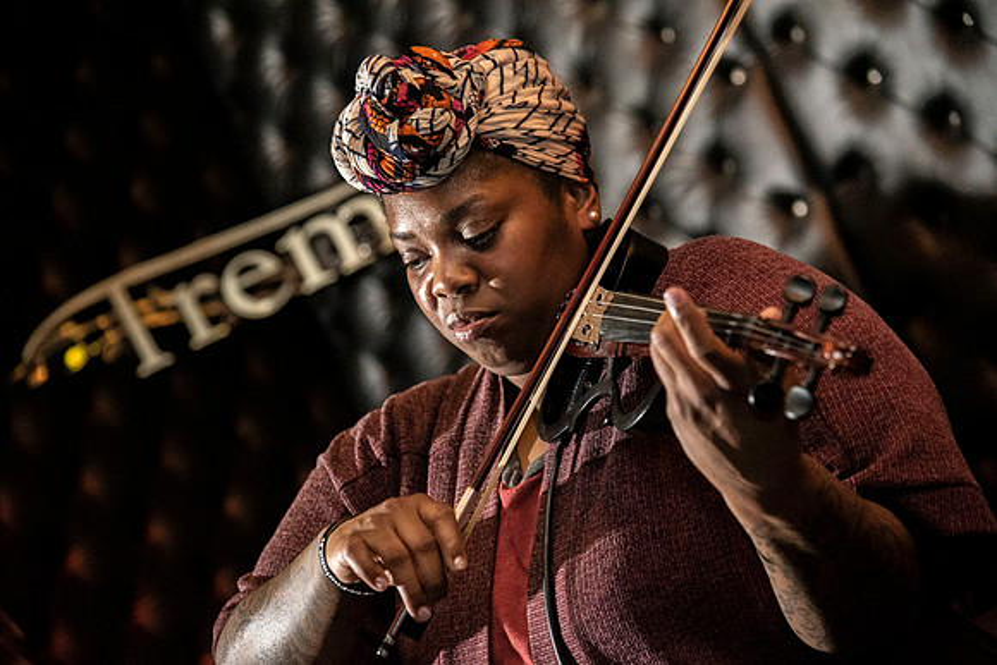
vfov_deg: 13.7
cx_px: 498
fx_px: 2770
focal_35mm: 100
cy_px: 332
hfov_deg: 20.4
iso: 6400
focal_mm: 100
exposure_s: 1/200
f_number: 4
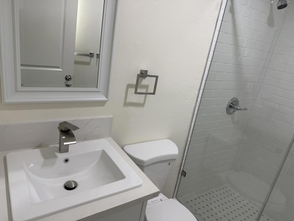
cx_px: 147
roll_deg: -10.4
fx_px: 204
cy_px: 110
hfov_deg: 71.6
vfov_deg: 56.8
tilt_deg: -19.3
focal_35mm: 24
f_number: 1.78
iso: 125
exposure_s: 1/121
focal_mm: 6.76
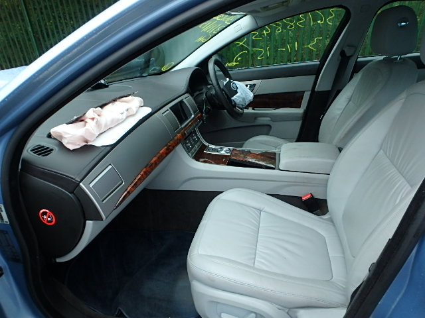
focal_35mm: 21
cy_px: 159
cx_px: 212
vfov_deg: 63.4
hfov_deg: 79.0
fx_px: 258
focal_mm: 3.7
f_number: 3.5
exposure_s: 1/50
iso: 200
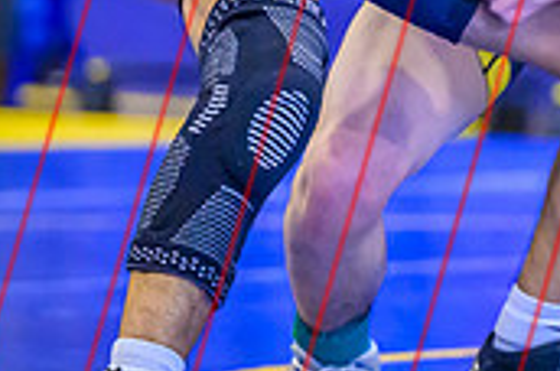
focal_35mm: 423
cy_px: -75
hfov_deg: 4.9
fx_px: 6568
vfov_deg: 3.2
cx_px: 713
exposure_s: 1/640
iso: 8000
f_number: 2.8
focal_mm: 110
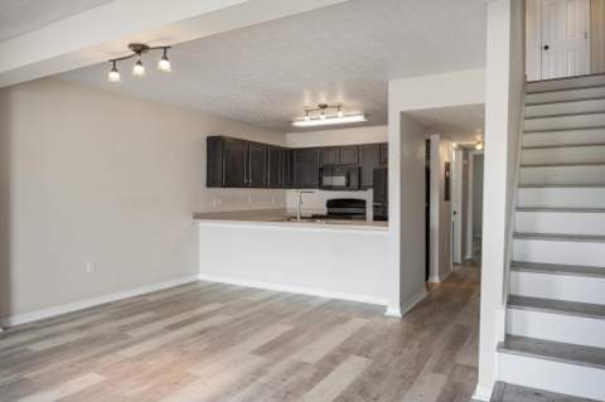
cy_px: 201
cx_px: 302
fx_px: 403
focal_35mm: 24
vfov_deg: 53.0
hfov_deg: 73.8
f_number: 8
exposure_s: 1/6
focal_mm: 24
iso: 100
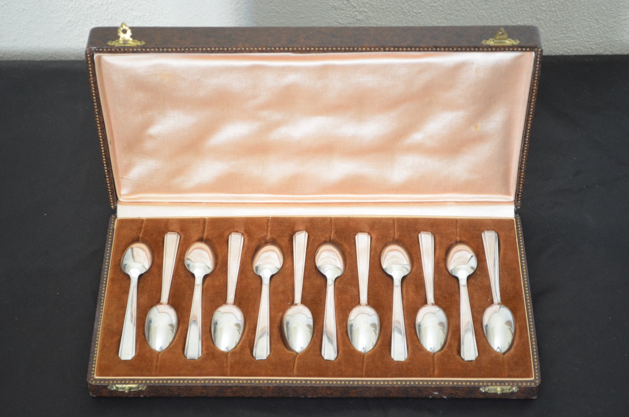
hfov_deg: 24.7
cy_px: 208
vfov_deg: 16.5
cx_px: 314
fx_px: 1439
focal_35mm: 82
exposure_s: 1/30
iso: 1100
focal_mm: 55
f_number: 5.6
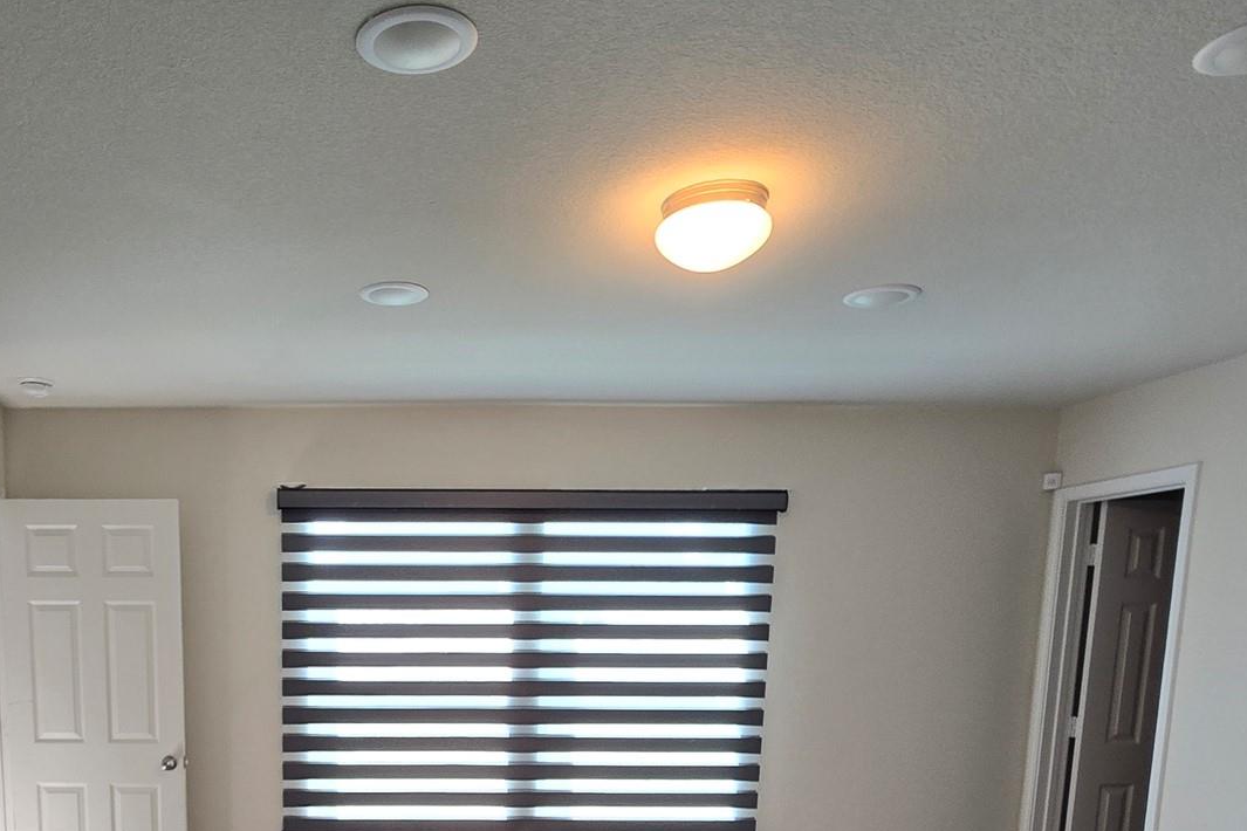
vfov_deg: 44.2
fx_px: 901
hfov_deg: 66.4
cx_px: 364
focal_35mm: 26
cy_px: 780
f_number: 2.2
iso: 80
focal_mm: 2.2
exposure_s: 1/60
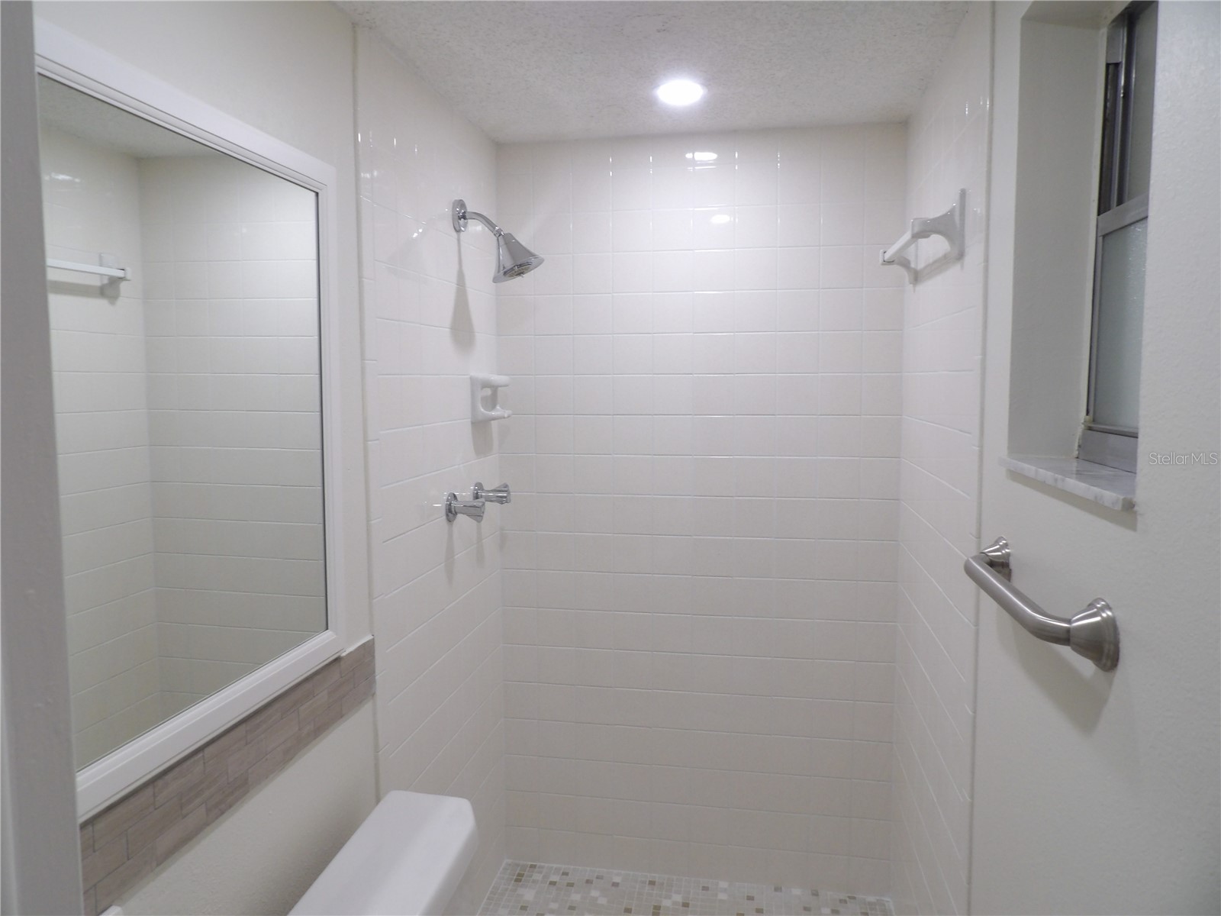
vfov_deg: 56.8
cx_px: 610
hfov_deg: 71.6
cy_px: 458
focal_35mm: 24
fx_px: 847
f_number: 3.2
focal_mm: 4.3
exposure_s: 1/33
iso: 143
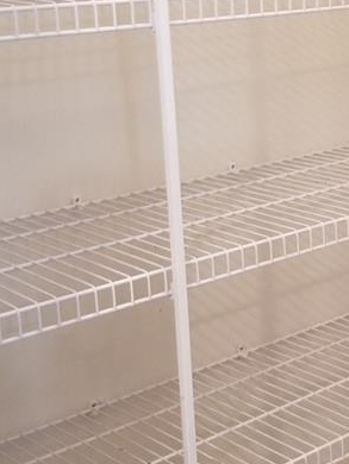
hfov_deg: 17.8
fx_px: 1074
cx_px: 382
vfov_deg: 24.3
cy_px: 169
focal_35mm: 80
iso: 200
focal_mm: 4.25
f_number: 1.7
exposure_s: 1/15
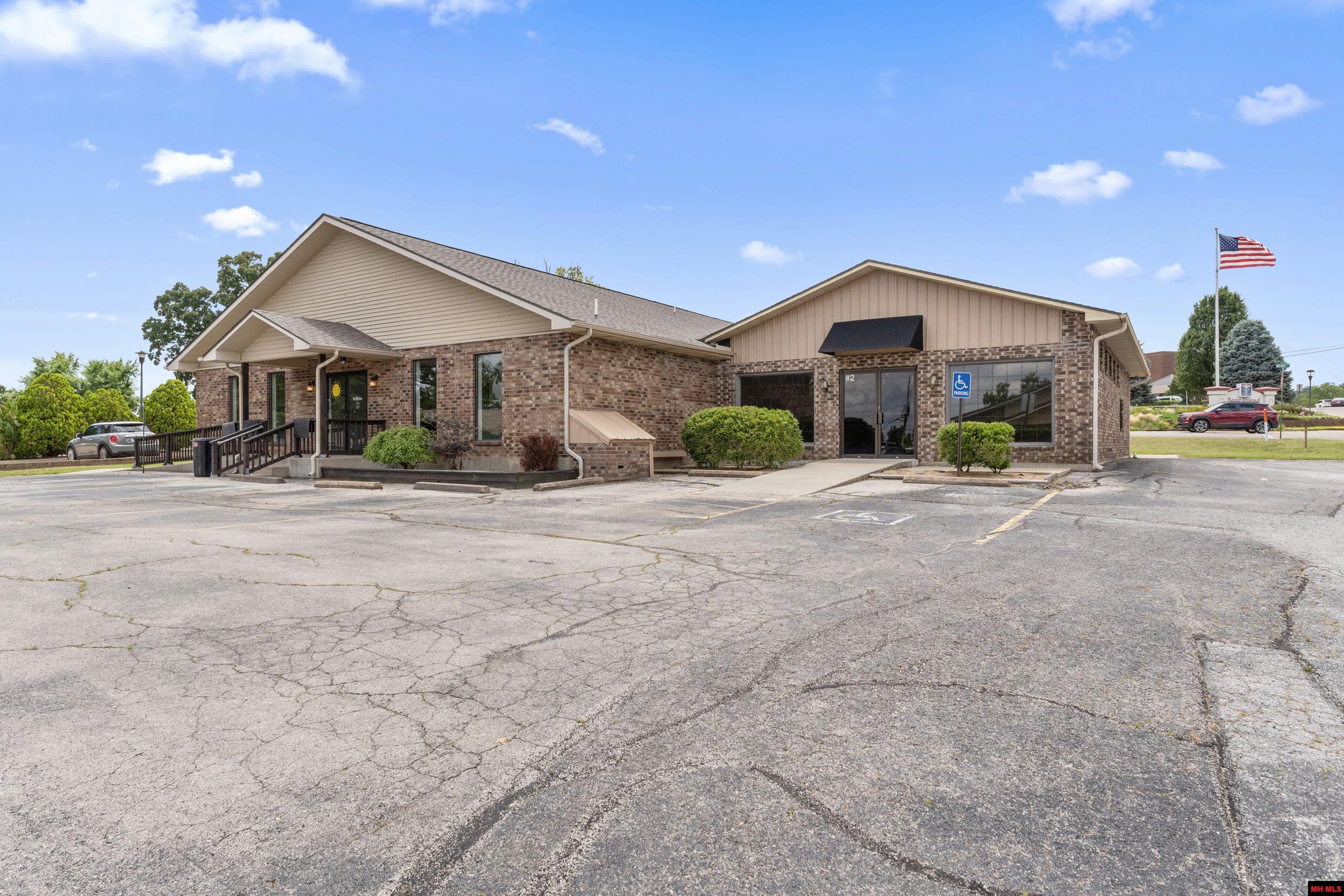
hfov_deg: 82.4
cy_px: 448
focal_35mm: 21
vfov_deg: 60.6
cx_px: 672
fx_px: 767
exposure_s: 1/2000
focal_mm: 13.7
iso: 400
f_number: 7.1
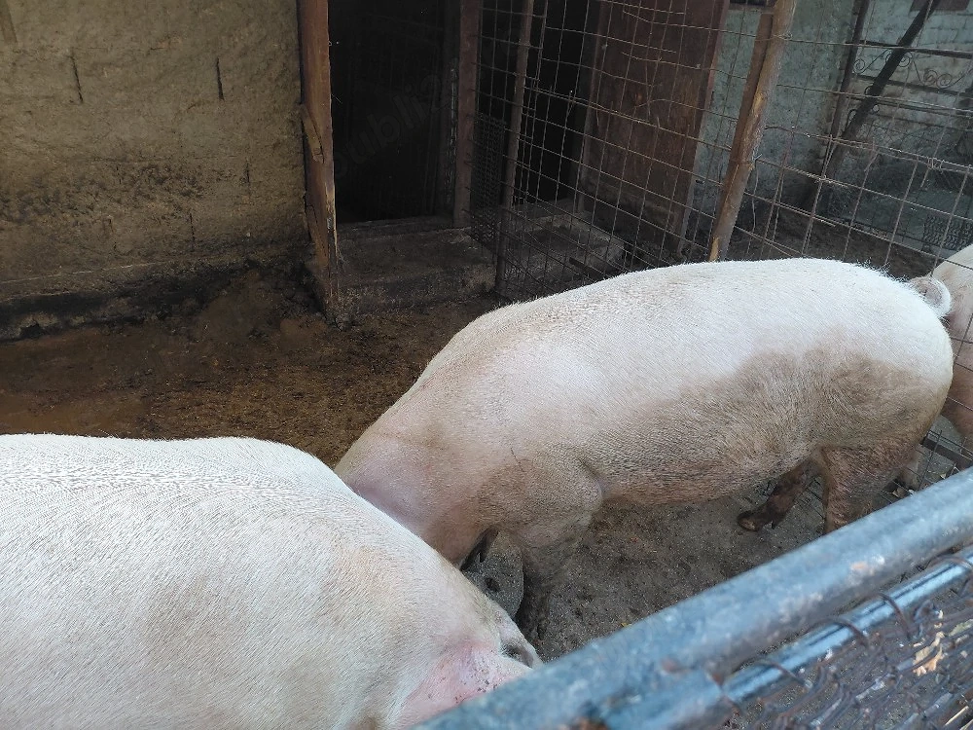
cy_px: 365
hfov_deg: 69.4
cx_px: 486
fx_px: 703
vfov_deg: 54.9
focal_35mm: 25
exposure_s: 1/119
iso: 50
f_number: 1.8
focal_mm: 4.69
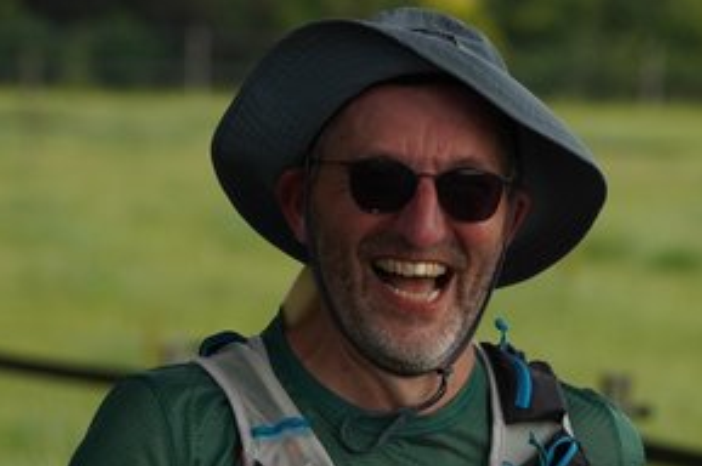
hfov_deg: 4.0
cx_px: 500
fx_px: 10109
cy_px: 191
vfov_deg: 2.6
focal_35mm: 519
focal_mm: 200
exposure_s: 1/1000
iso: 1000
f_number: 8
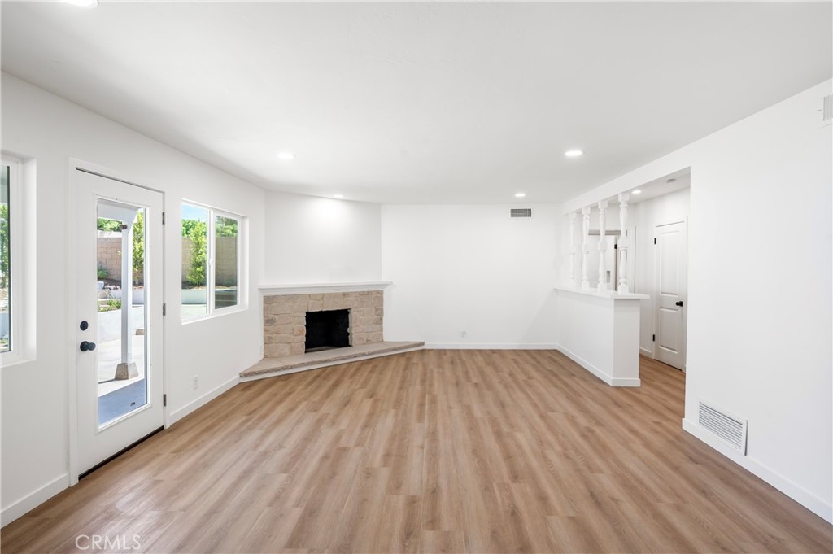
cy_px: 277
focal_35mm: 18
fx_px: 428
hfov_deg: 88.5
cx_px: 416
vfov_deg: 65.9
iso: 400
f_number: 7.1
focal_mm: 18.5
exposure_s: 1/80
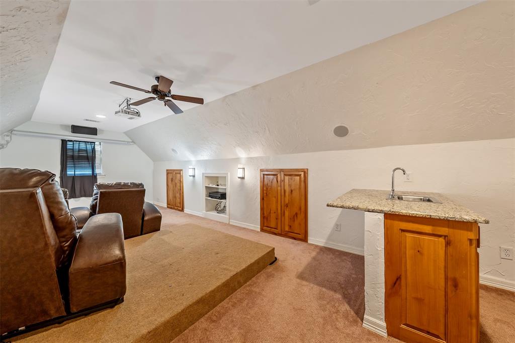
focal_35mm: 13
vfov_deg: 85.4
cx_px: 258
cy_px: 172
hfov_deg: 108.3
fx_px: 186
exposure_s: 1/5
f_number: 8
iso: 800
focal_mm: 13
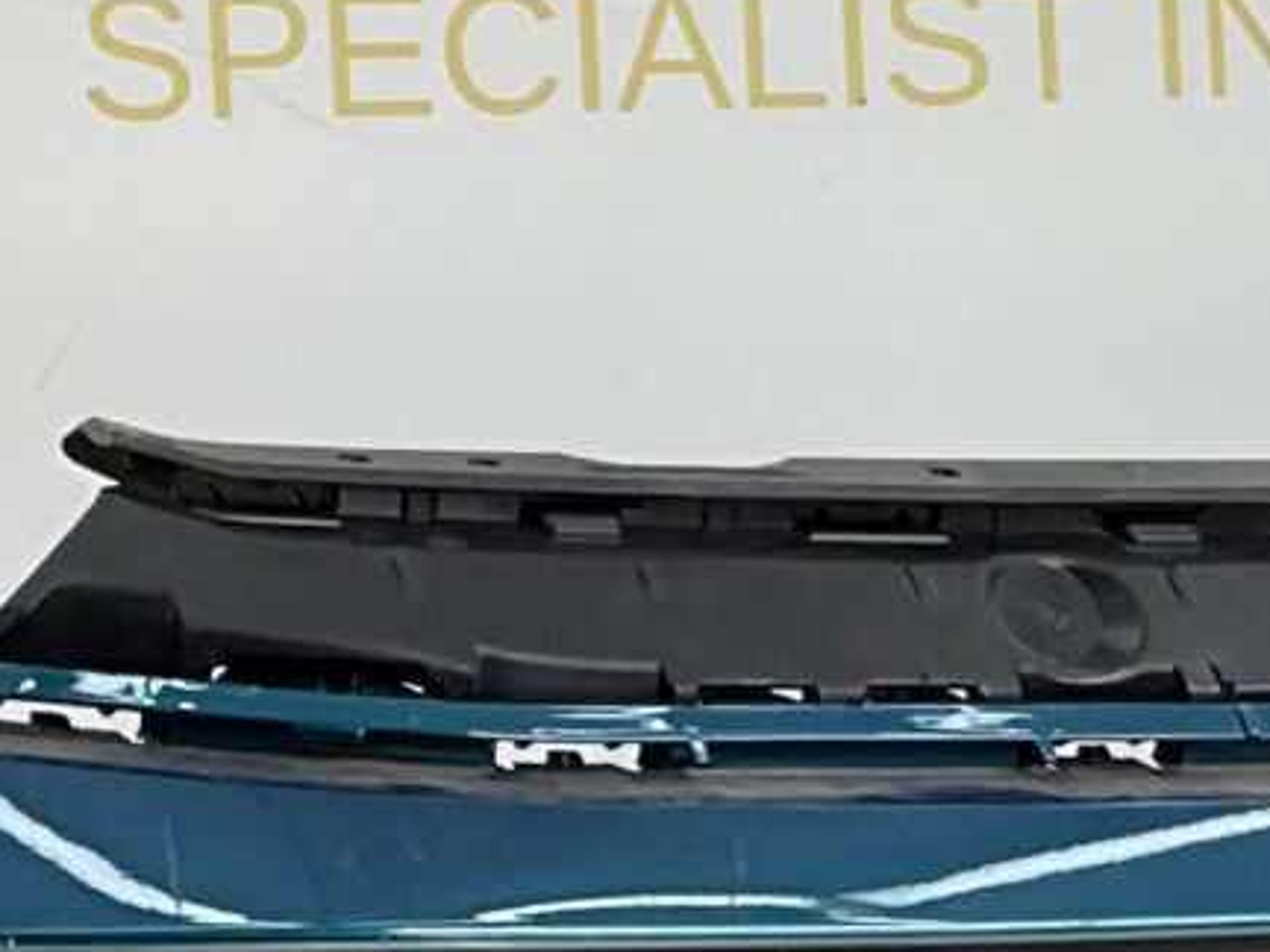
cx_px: 420
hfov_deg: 11.5
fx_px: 6310
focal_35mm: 172
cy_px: 1519
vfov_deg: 8.4
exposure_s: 1/183
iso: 16
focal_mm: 3
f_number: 1.8
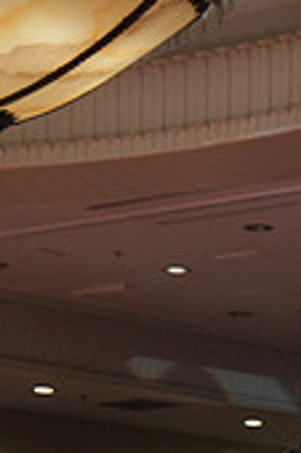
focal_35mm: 239
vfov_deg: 8.4
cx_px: 326
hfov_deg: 5.7
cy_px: 741
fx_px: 3003
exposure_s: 1/400
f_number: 5.6
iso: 2000
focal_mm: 70
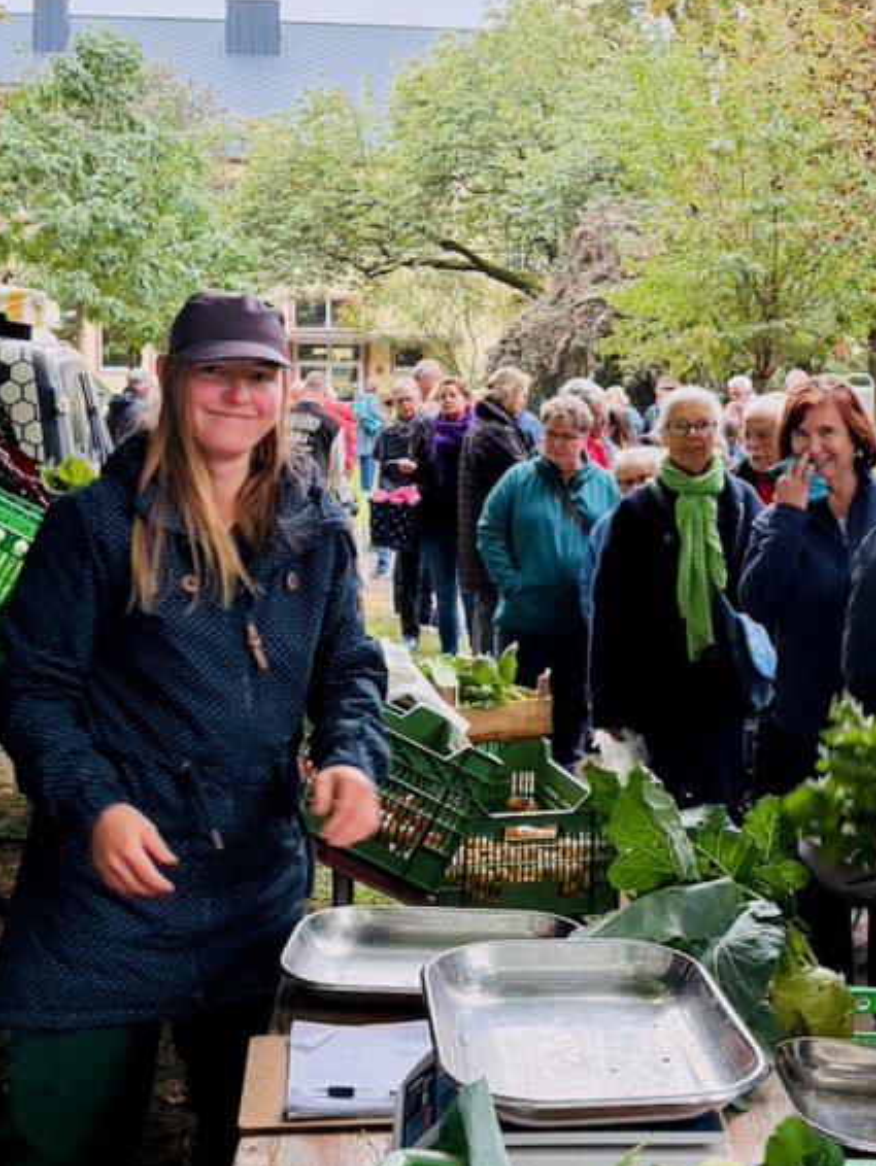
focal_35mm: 47
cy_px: 453
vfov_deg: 40.2
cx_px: 554
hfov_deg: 30.8
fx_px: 1585
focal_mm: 5.96
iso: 125
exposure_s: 1/121
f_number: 1.6
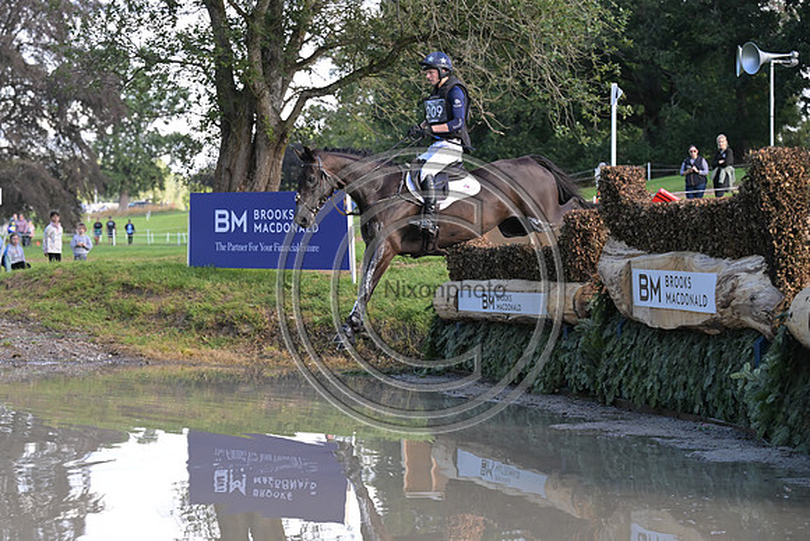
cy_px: 270
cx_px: 405
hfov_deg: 18.6
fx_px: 2475
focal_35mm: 110
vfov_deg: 12.5
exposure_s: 1/1250
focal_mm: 110
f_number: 5
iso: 1800
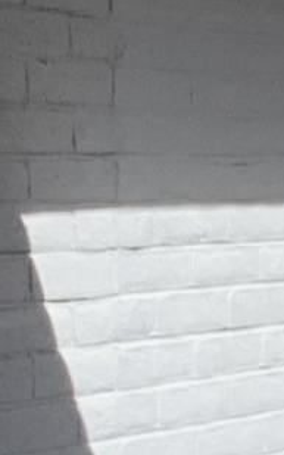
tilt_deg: -2.6
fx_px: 3320
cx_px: 1713
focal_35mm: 268
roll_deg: -0.3
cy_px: 383
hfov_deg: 4.0
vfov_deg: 7.8
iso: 25
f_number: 1.8
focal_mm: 4.25
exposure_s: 1/1021
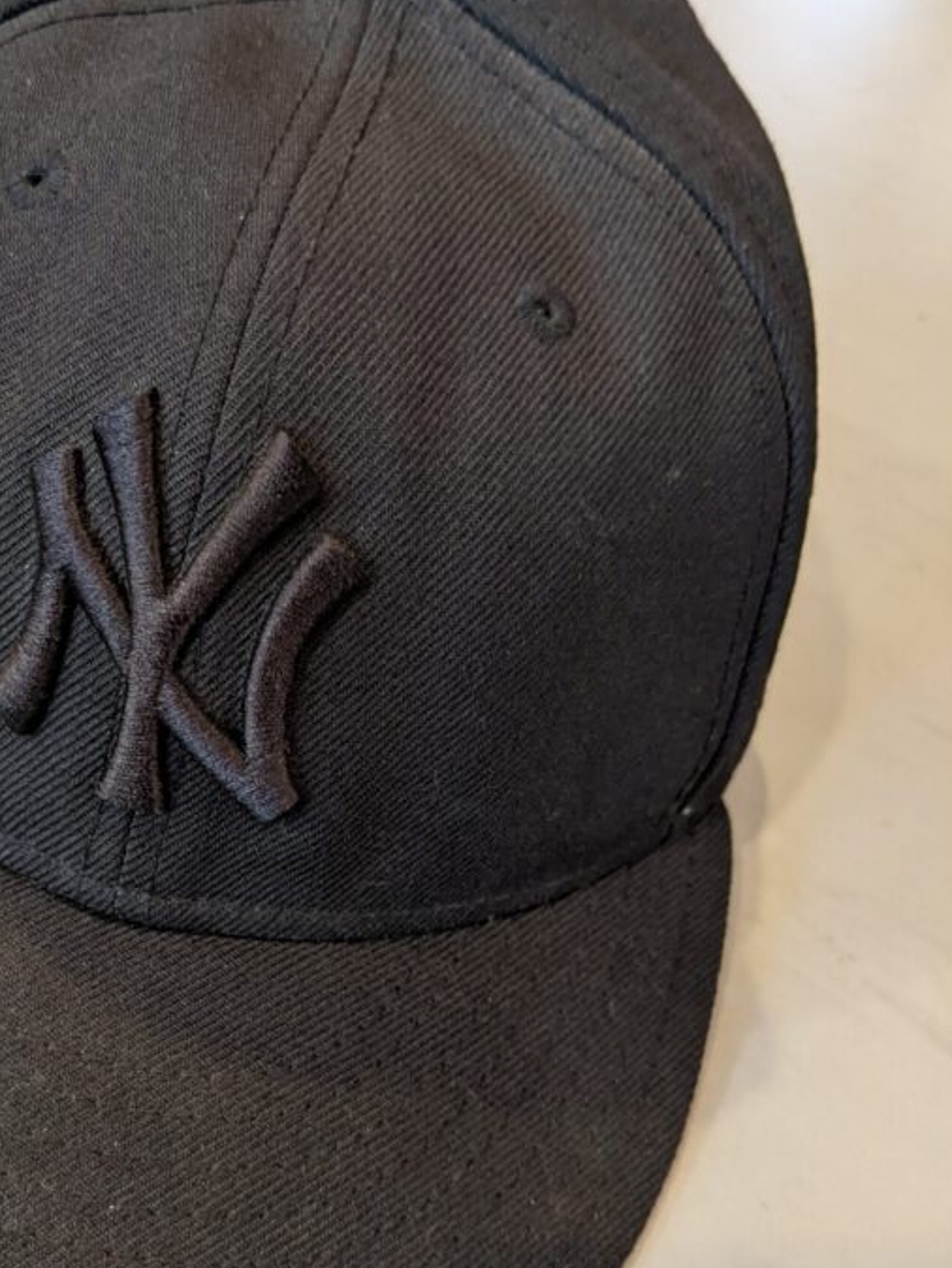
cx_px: 239
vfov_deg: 45.5
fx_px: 1502
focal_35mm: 41
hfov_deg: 34.4
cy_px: 769
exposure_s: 1/24
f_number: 1.8
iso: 323
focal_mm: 4.44
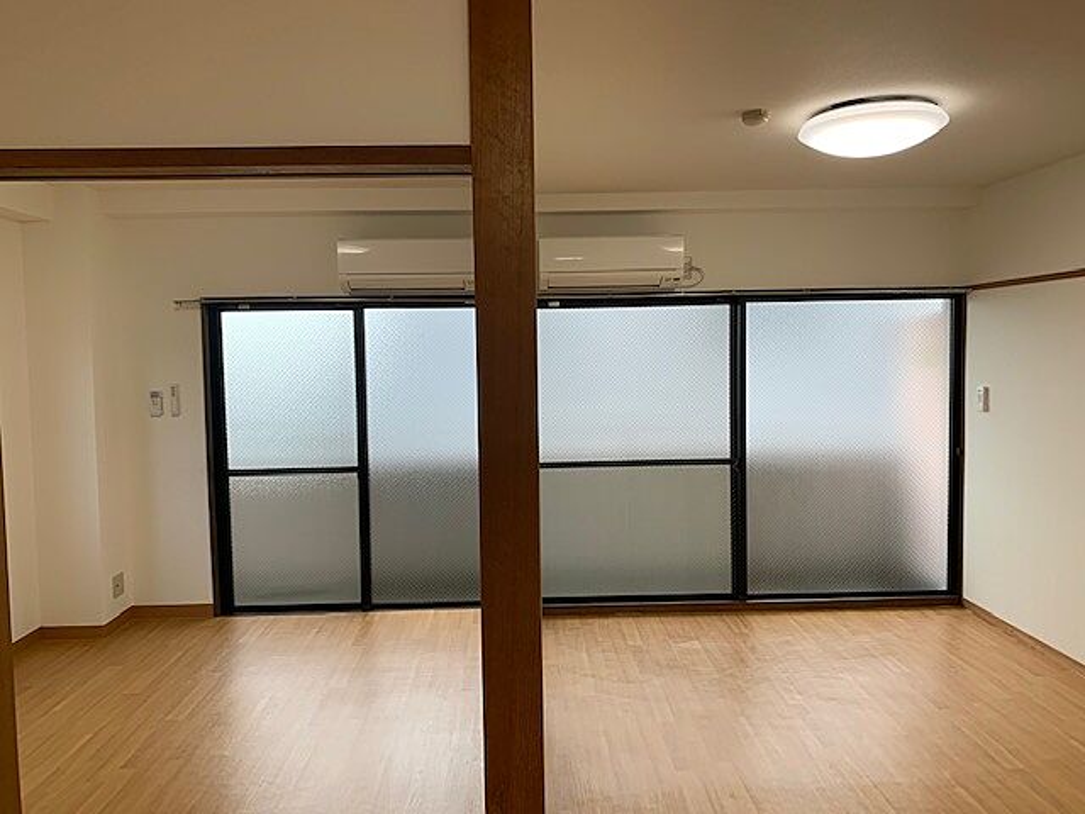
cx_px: 542
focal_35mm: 26
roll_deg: +0.6
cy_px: 407
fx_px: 815
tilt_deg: -2.2
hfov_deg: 67.3
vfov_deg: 53.1
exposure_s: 1/121
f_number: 1.8
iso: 50
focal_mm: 4.25
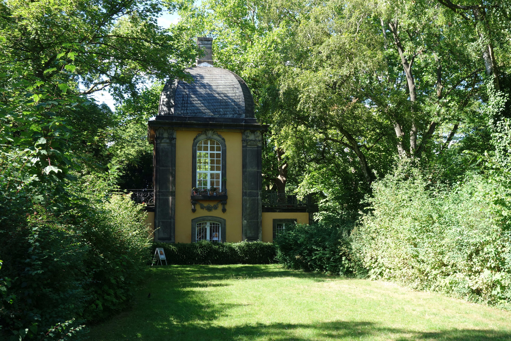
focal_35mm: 44
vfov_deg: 30.5
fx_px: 625
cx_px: 256
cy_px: 170
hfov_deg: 44.5
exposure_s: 1/100
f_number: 5.6
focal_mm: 16.39
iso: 125
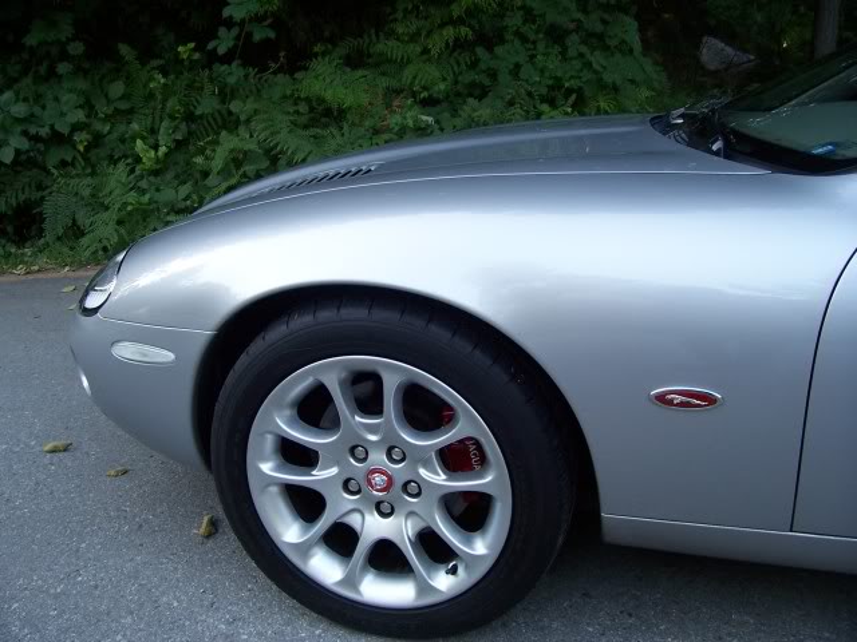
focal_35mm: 34
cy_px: 321
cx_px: 428
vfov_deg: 41.8
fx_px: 842
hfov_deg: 54.0
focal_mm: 5.6
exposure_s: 1/60
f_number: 2.7
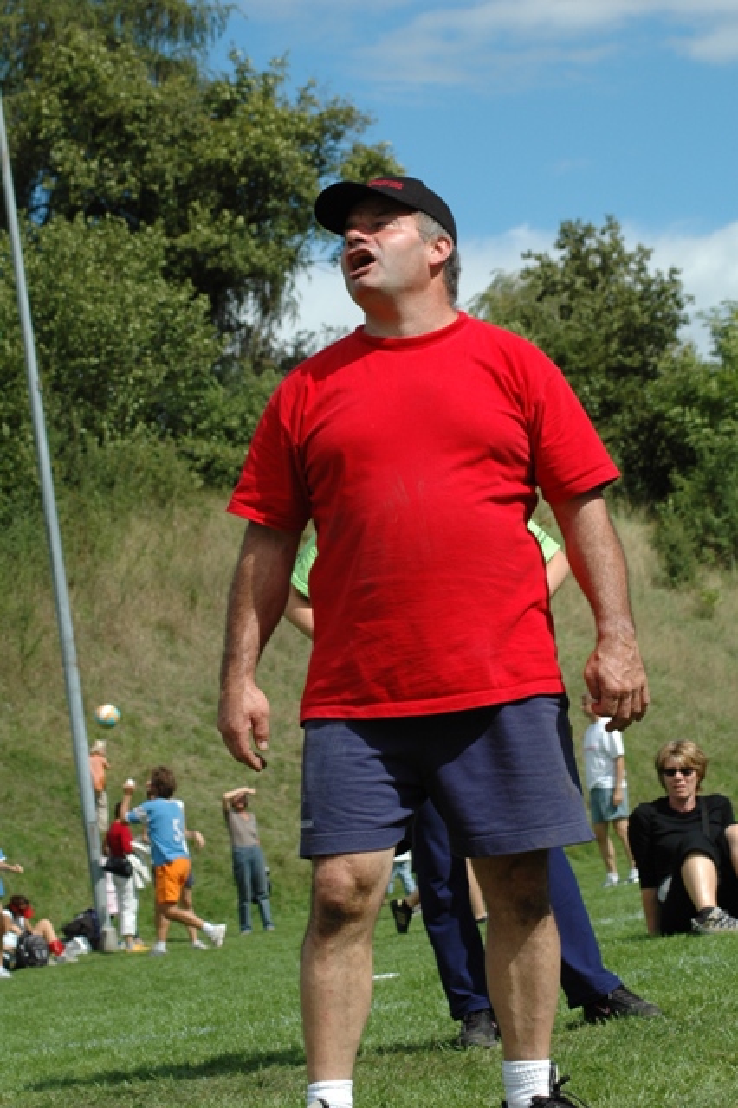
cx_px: 369
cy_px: 554
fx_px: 3232
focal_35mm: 105
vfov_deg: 19.5
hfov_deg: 13.0
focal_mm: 70
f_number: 10
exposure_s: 1/400
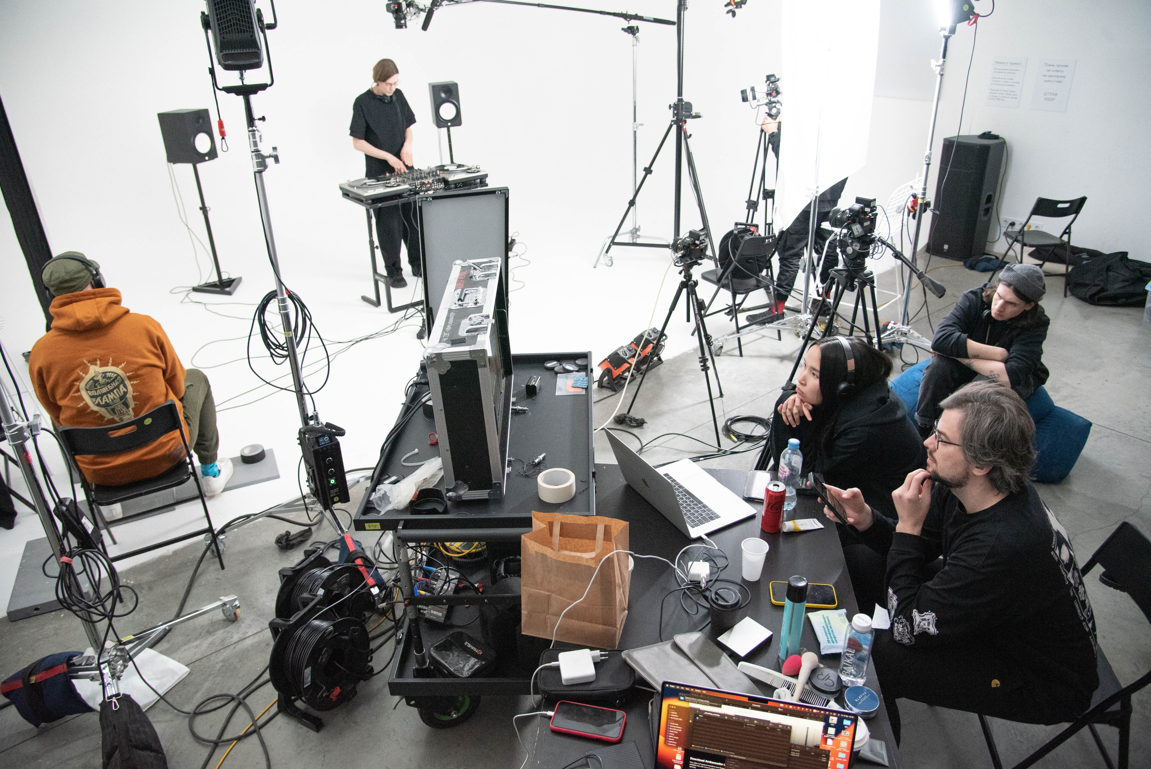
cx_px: 576
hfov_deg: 73.7
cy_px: 384
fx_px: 768
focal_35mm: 24
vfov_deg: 53.2
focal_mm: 24
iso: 5000
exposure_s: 1/400
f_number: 4
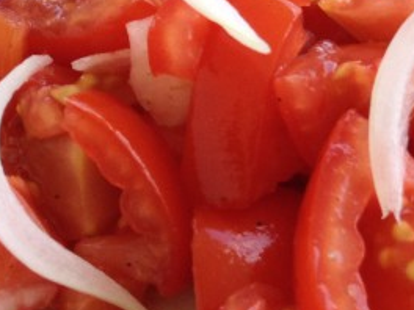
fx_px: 1627
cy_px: -144
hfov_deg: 14.3
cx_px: 406
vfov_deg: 10.6
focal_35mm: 136
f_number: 2.4
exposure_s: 1/198
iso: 50
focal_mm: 4.28
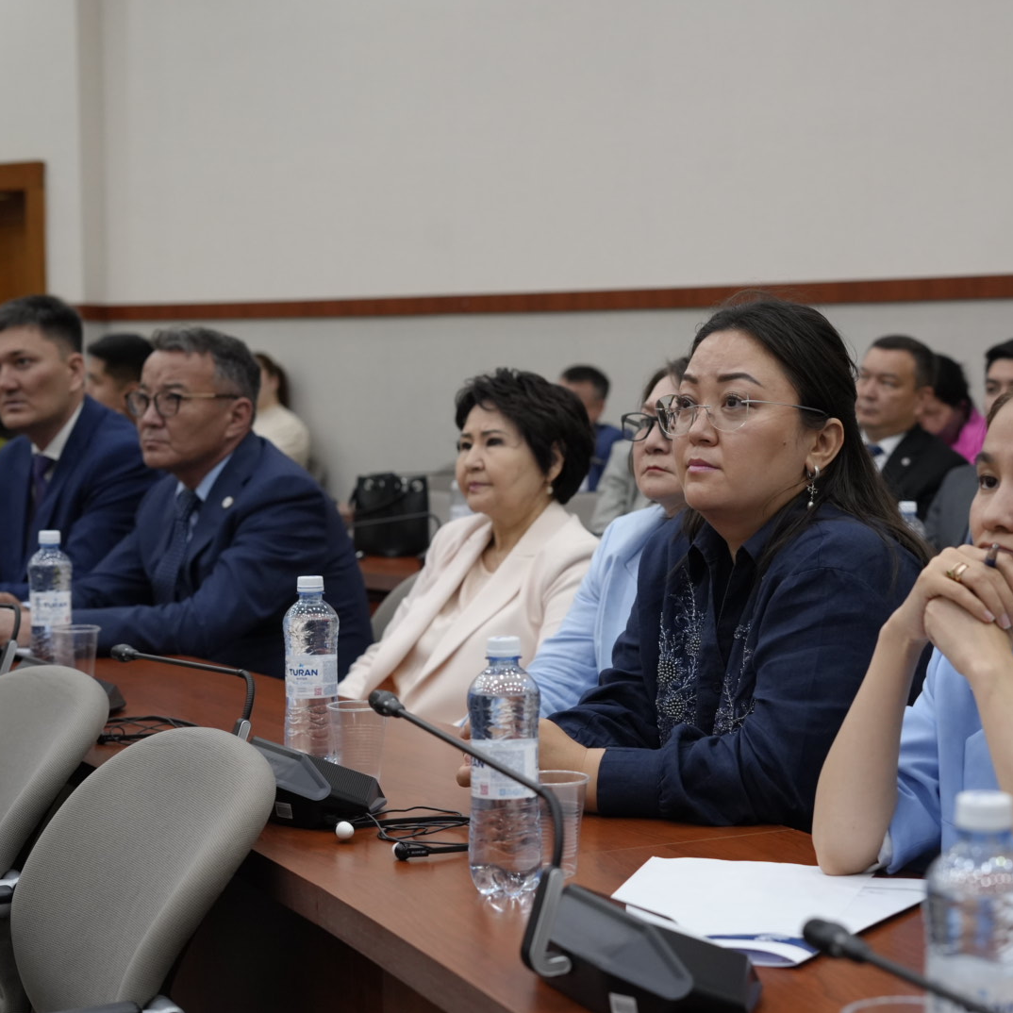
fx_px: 2119
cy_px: 506
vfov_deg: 26.9
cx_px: 694
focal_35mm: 64
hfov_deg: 26.7
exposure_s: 1/160
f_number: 4
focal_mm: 50
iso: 2000
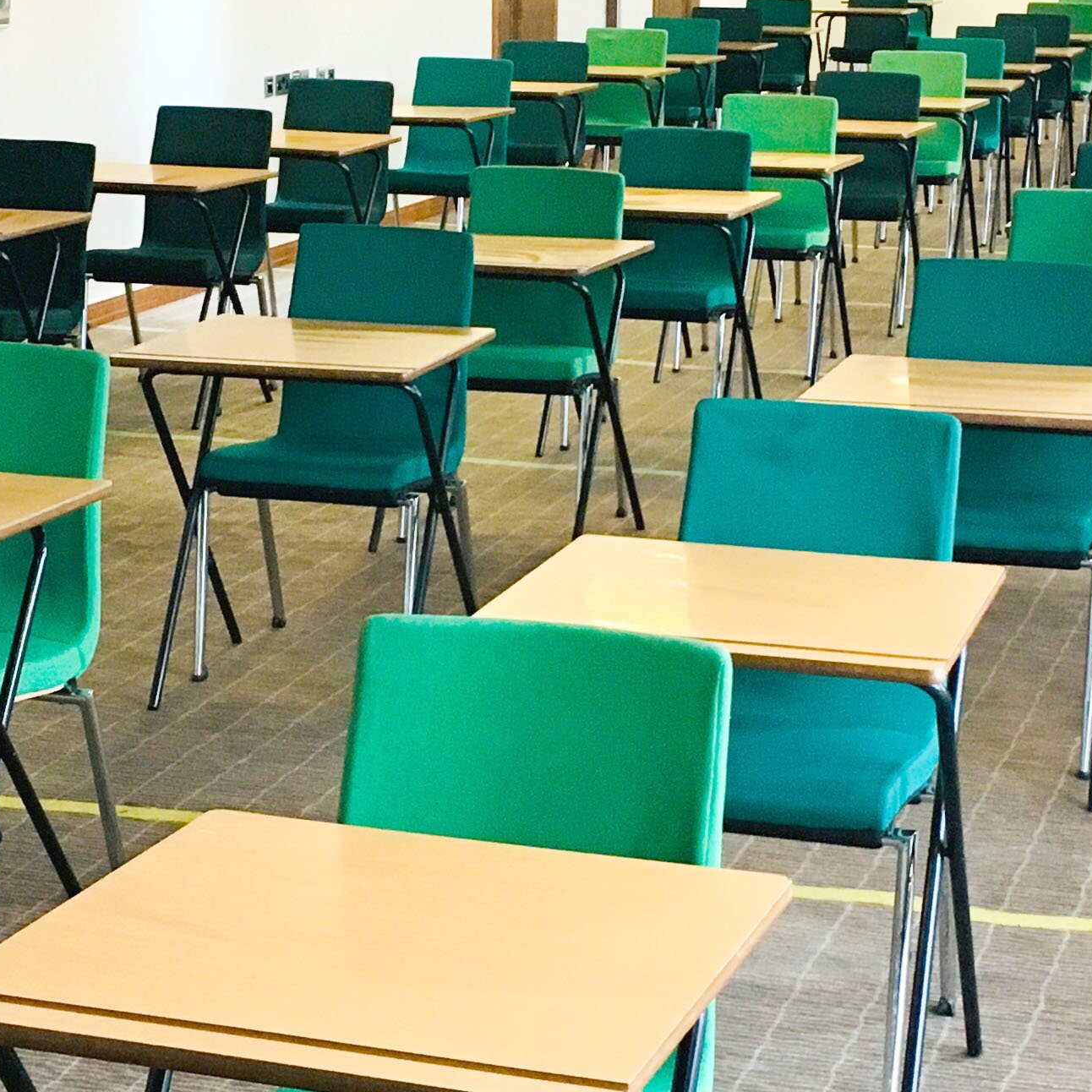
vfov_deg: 21.6
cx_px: 534
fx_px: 2855
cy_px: 517
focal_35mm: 80
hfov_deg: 21.7
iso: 160
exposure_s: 1/33
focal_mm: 4.15
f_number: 2.2
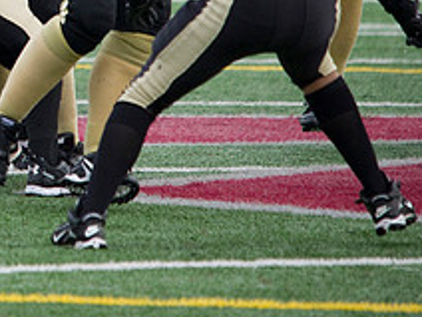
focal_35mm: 1050
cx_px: -109
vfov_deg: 1.4
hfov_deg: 1.9
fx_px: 12800
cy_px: -64
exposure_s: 1/1000
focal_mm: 400
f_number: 6.3
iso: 2800
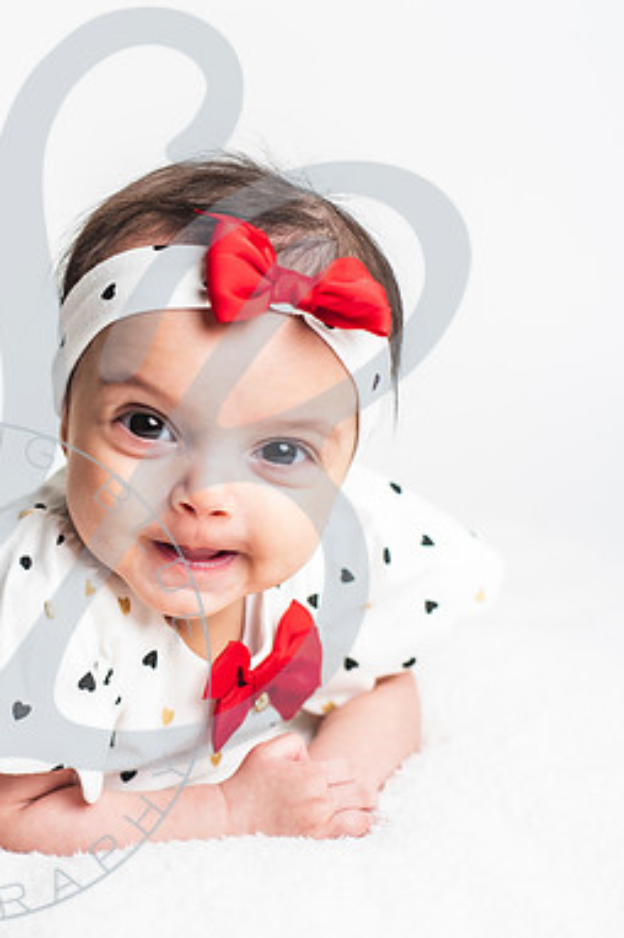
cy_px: 465
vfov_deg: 26.7
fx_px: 1979
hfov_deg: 17.7
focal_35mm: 76
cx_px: 81
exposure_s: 1/200
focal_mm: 50
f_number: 2.8
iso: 64
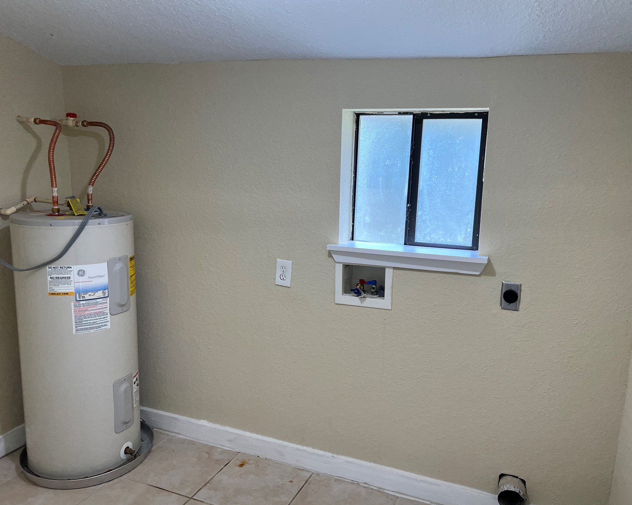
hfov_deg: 62.2
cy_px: 250
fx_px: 524
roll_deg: -0.3
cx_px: 320
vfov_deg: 51.5
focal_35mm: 28
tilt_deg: -10.4
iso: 64
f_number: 1.5
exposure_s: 1/120
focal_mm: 5.7
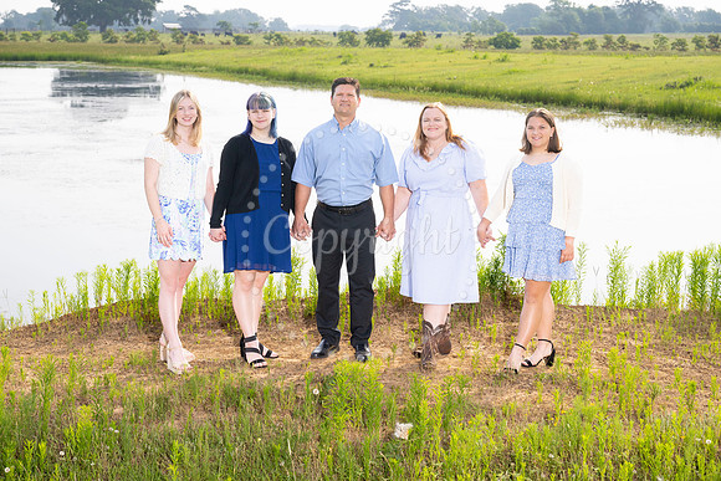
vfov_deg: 16.9
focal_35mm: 81
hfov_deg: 25.1
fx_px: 1623
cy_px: 240
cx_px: 360
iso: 320
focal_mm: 81
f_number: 7.1
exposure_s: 1/200
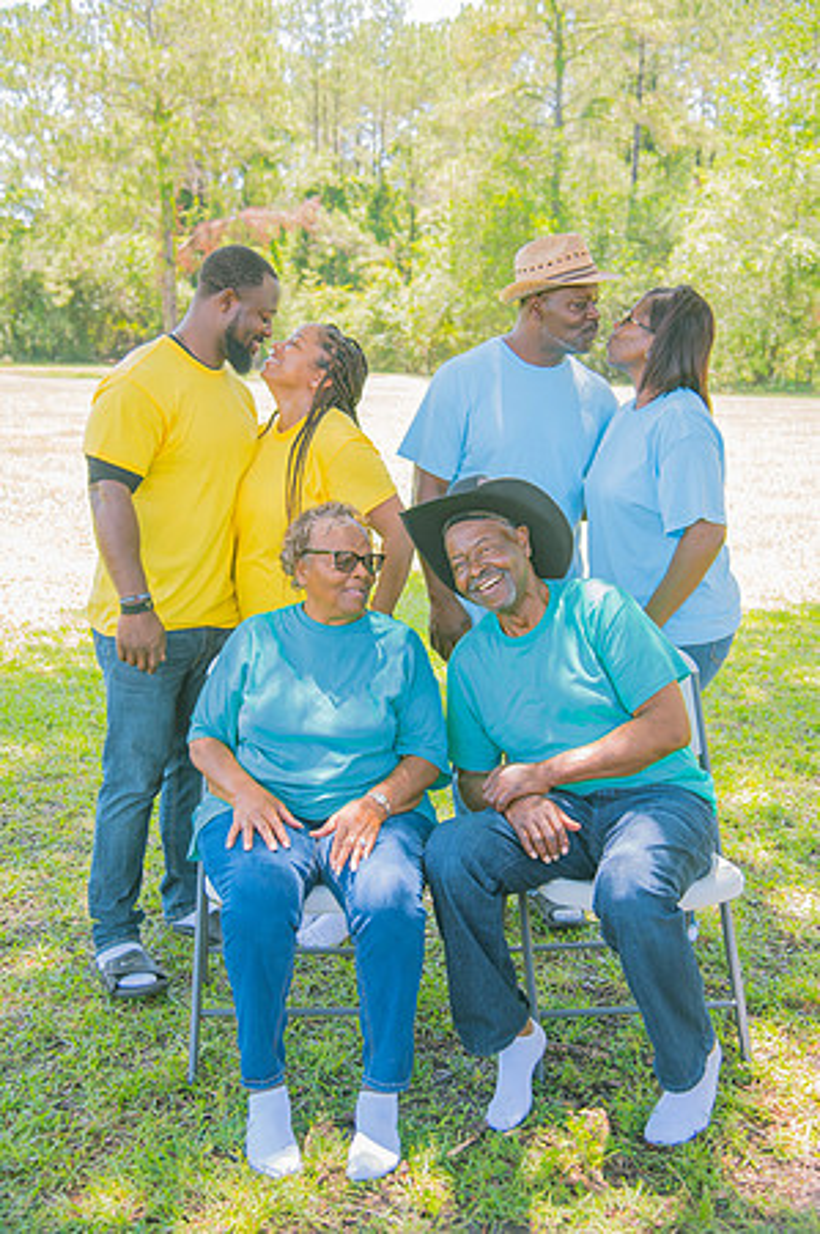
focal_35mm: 40
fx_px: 1370
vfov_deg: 48.5
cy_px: 617
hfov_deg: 33.3
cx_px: 410
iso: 250
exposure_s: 1/125
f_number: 4
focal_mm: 40
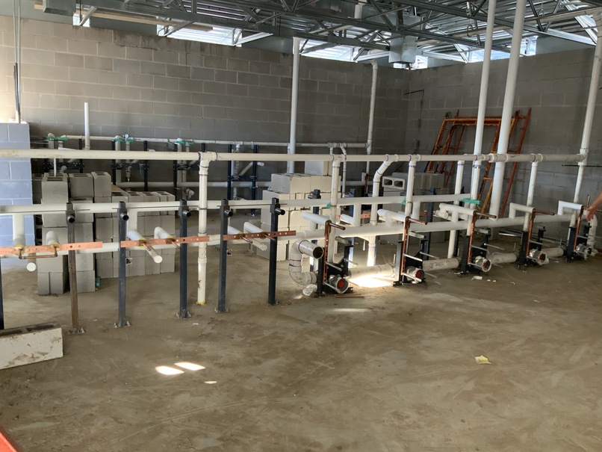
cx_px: 301
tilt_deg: -13.1
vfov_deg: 48.3
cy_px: 226
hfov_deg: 61.6
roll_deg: -0.7
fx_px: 504
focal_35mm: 29
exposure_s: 1/60
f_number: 1.8
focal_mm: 3
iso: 200
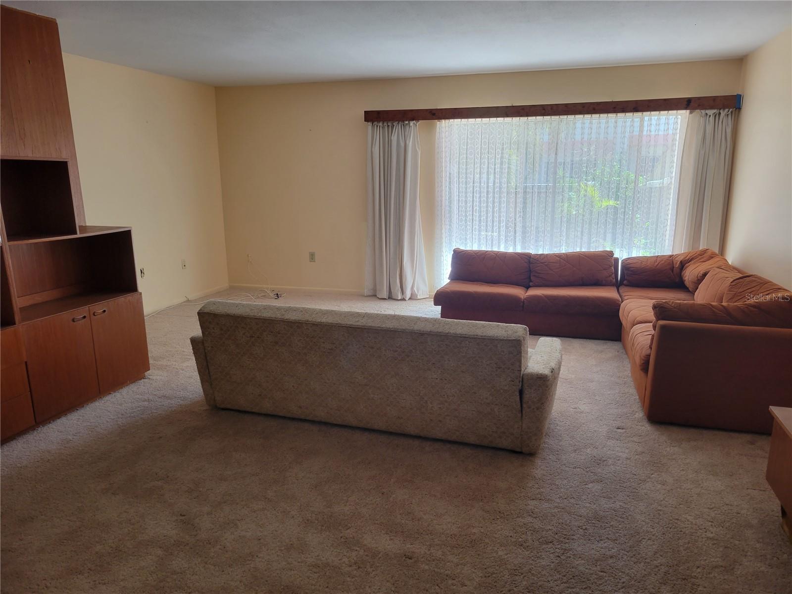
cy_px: 297
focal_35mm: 26
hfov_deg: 67.3
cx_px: 396
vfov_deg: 53.1
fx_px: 595
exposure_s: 1/120
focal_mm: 5.4
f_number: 1.8
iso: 80
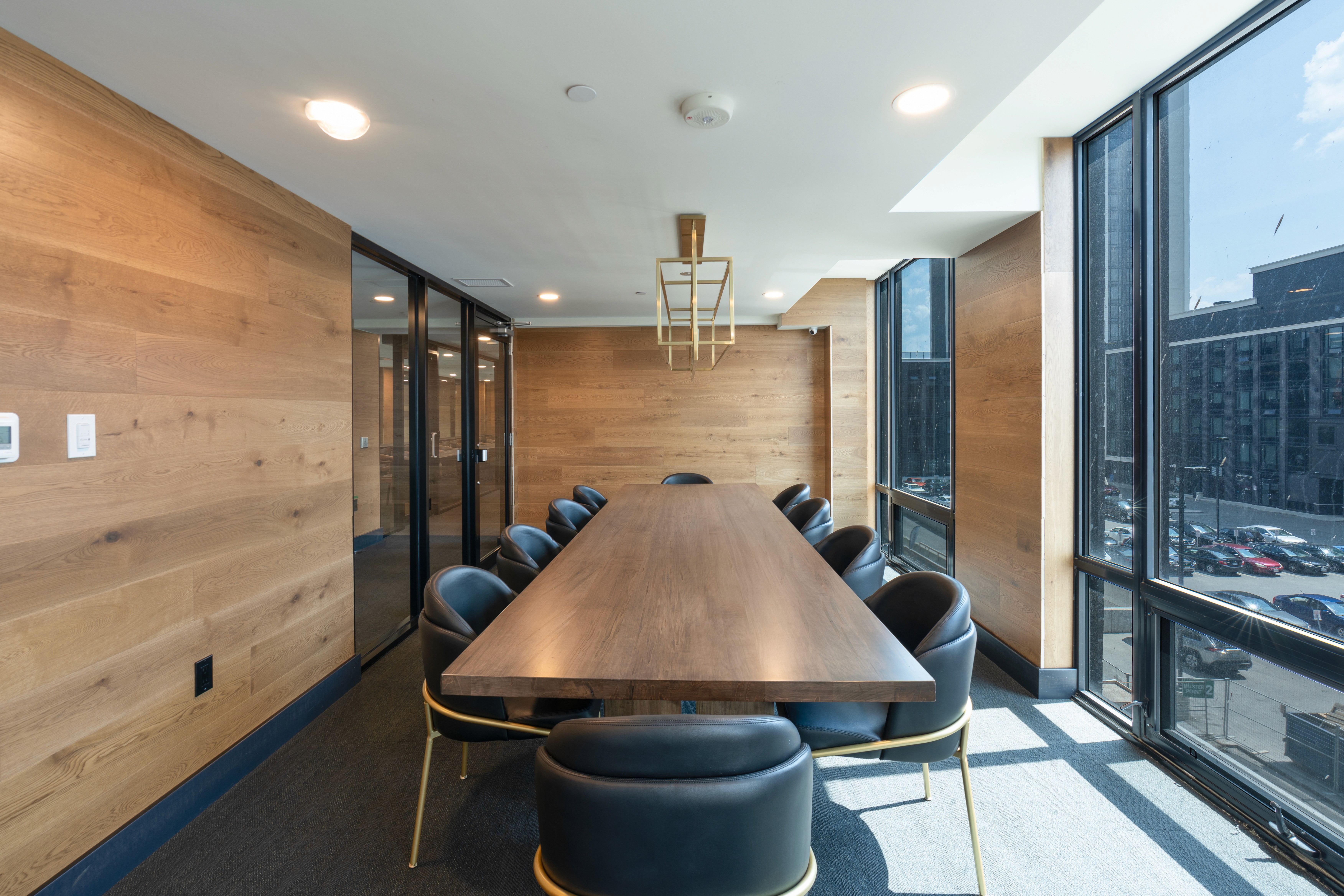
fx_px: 597
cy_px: 448
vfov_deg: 73.7
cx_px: 672
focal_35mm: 16
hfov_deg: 96.7
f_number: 9
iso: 100
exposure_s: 1/1.67
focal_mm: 16
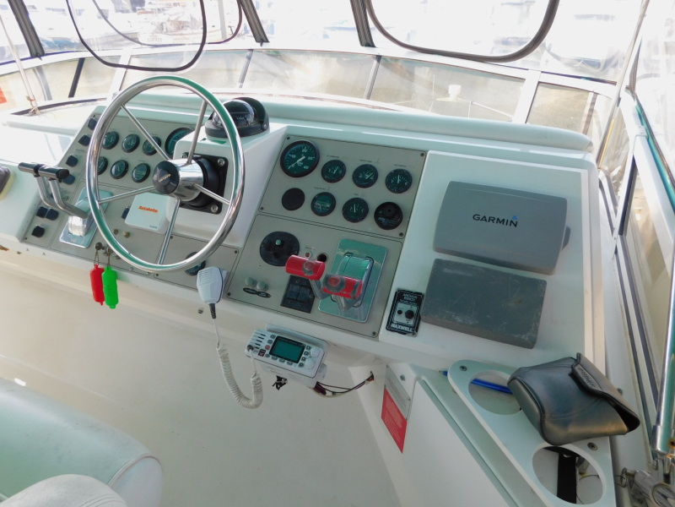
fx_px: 448
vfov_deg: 58.9
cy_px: 254
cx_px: 338
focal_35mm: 23
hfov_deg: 73.9
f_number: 3
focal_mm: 4
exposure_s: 1/320
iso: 125
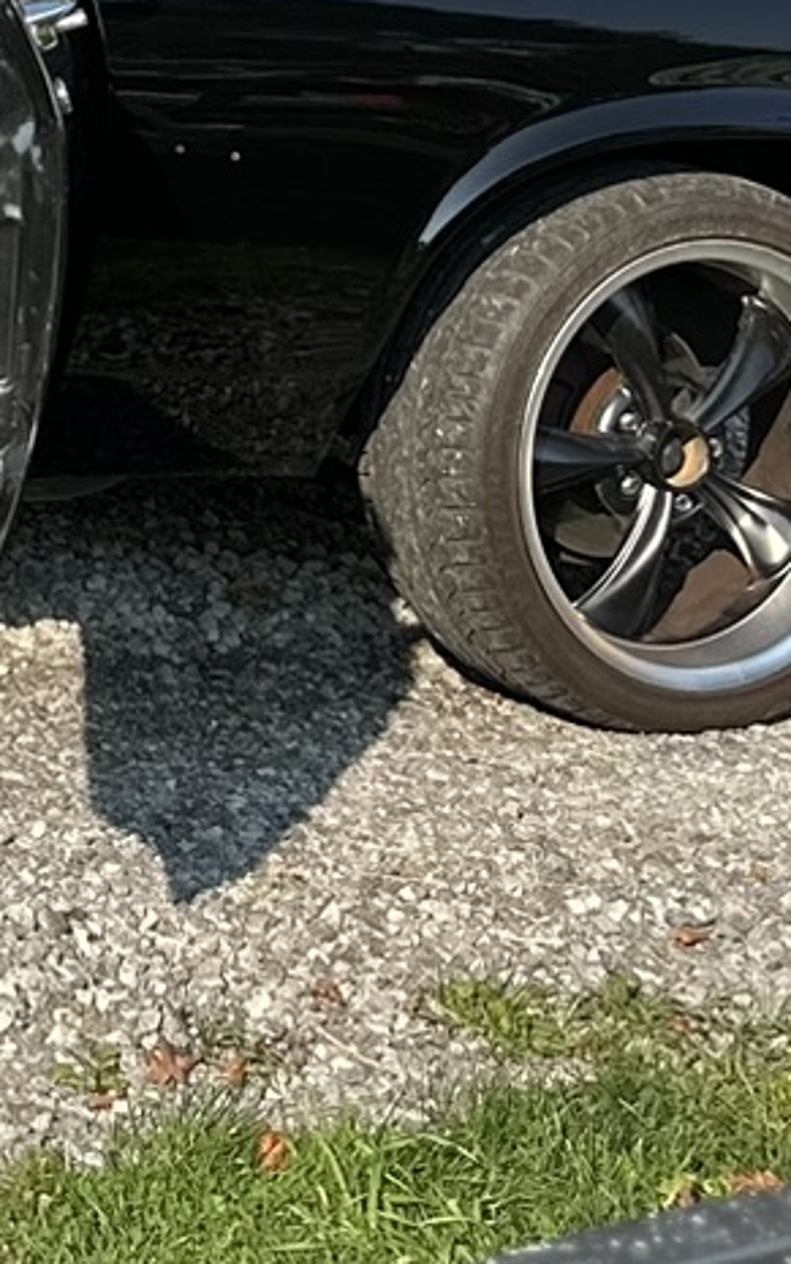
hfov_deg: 10.6
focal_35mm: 112
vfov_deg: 17.0
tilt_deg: +0.2
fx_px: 3859
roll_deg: +0.0
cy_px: -563
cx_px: -864
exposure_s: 1/1988
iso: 80
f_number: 1.78
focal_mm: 6.86
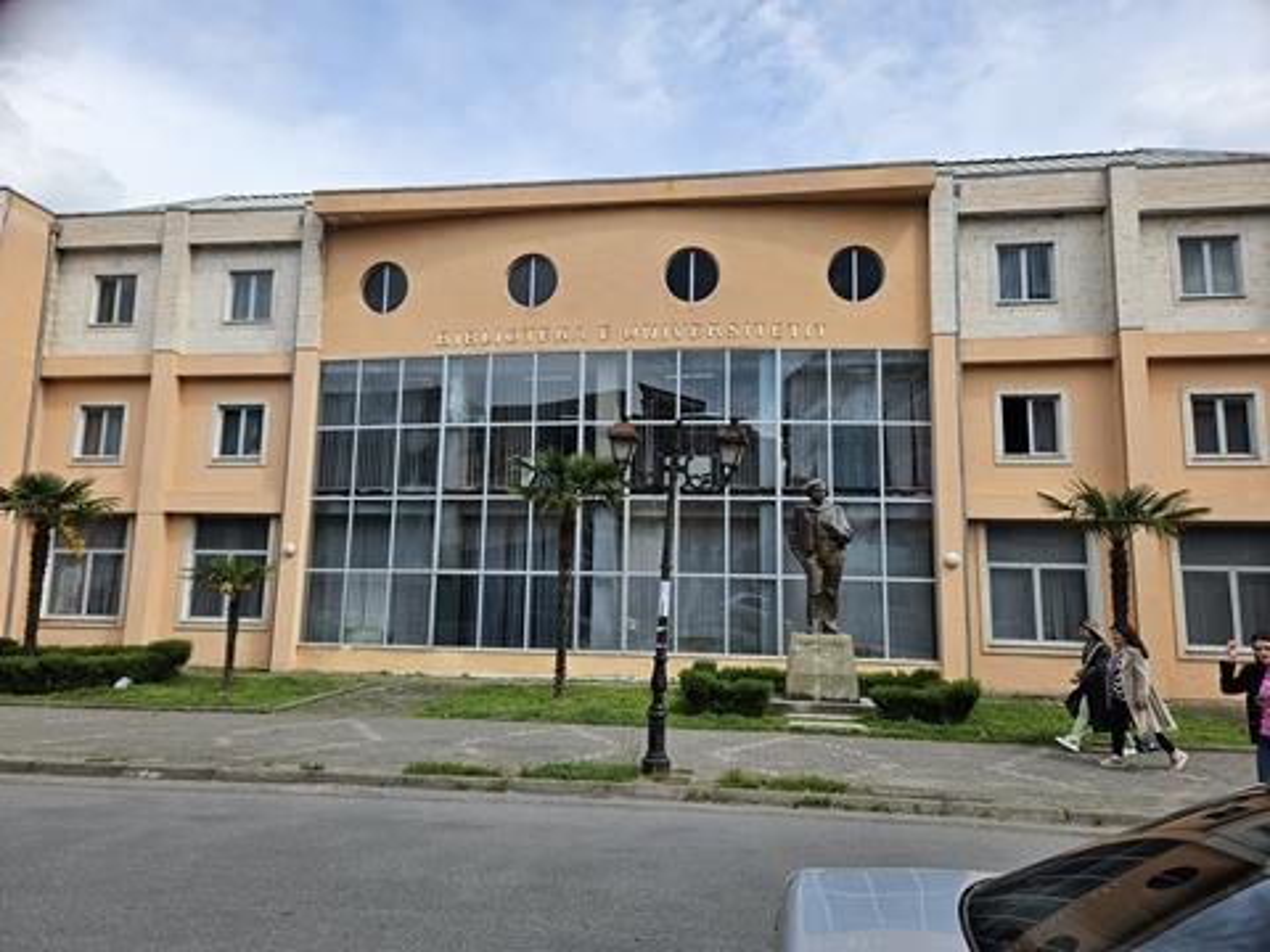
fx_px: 844
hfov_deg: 73.9
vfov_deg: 58.9
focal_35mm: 23
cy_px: 476
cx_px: 635
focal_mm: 5.4
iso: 25
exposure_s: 1/1925
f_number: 1.8
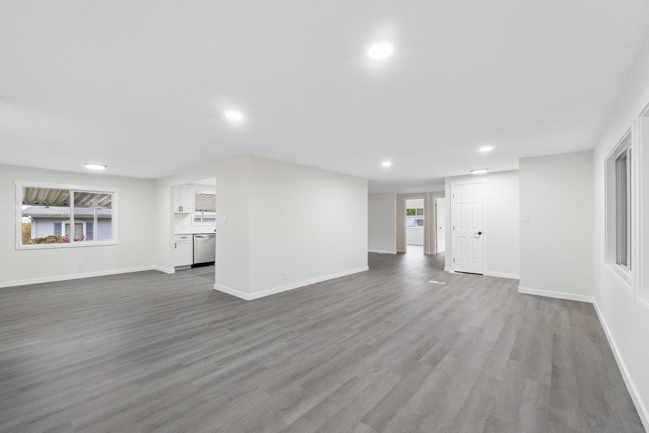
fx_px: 270
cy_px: 216
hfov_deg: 100.4
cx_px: 324
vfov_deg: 77.3
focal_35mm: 15
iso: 1600
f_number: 8
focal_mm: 10
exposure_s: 1/30
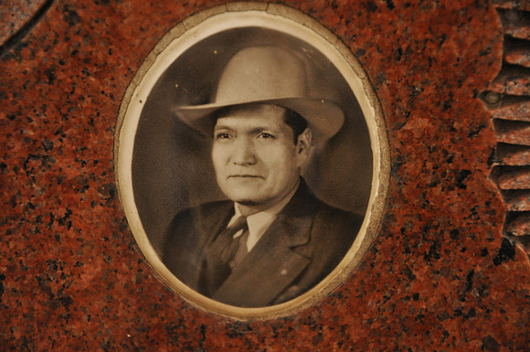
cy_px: 176
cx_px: 265
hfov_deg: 13.1
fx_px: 2315
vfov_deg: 8.7
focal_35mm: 158
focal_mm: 105
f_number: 5.6
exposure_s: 1/60
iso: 800
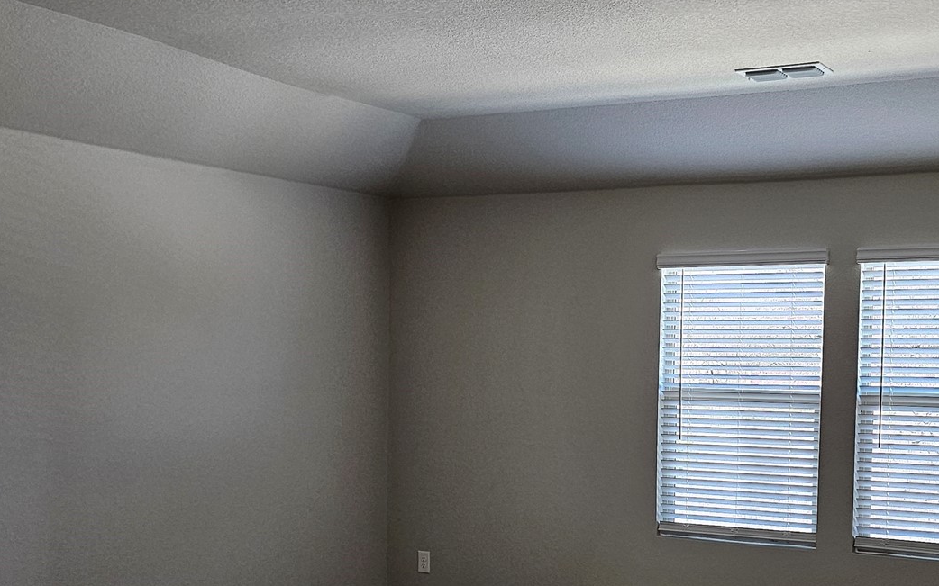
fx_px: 1279
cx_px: 644
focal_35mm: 50
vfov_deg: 25.6
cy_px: 410
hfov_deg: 39.7
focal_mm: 5
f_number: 1.8
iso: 160
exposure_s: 1/120
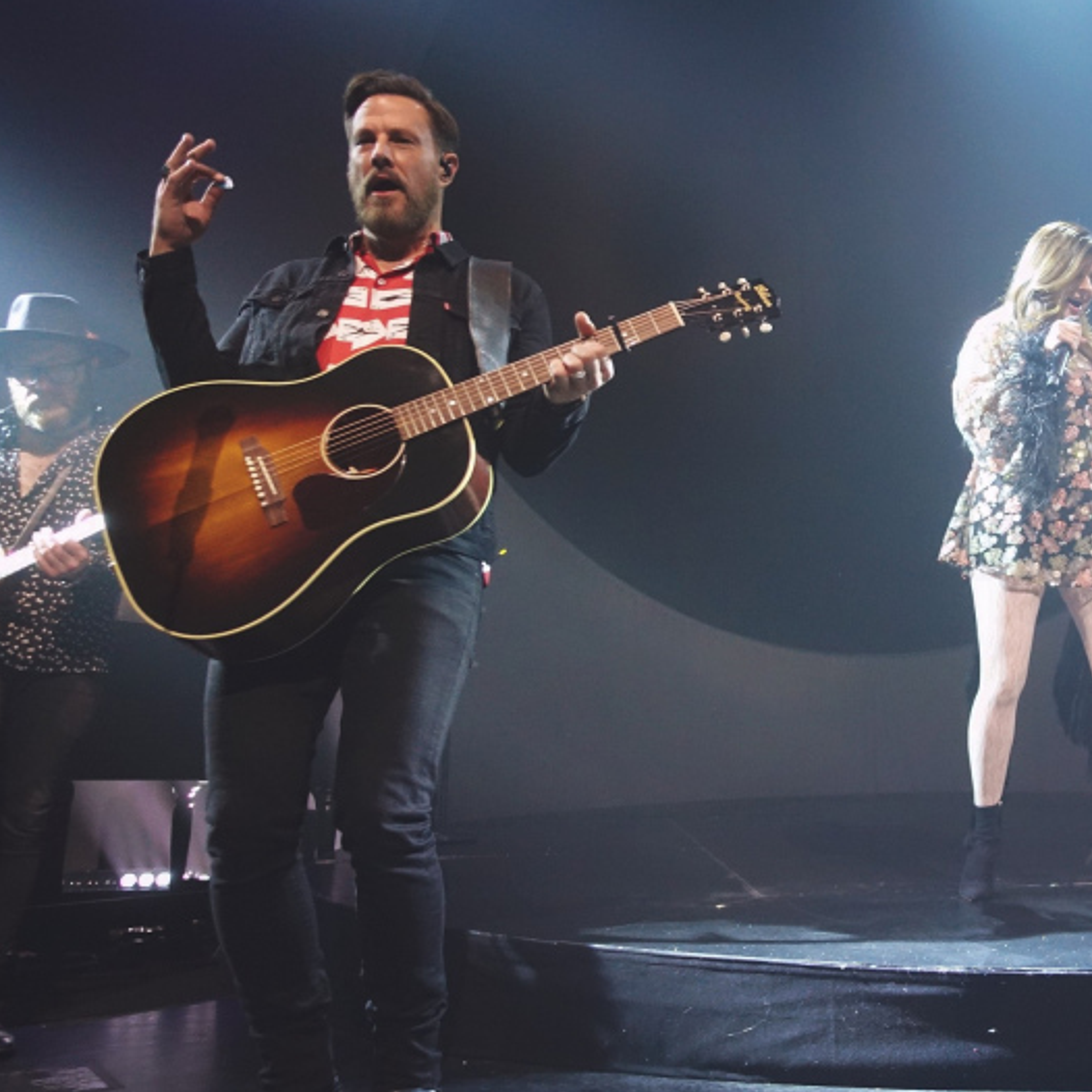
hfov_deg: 51.0
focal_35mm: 31
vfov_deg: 52.5
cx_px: 776
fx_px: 1106
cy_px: 549
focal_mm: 8.8
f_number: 1.8
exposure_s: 1/100
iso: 1250
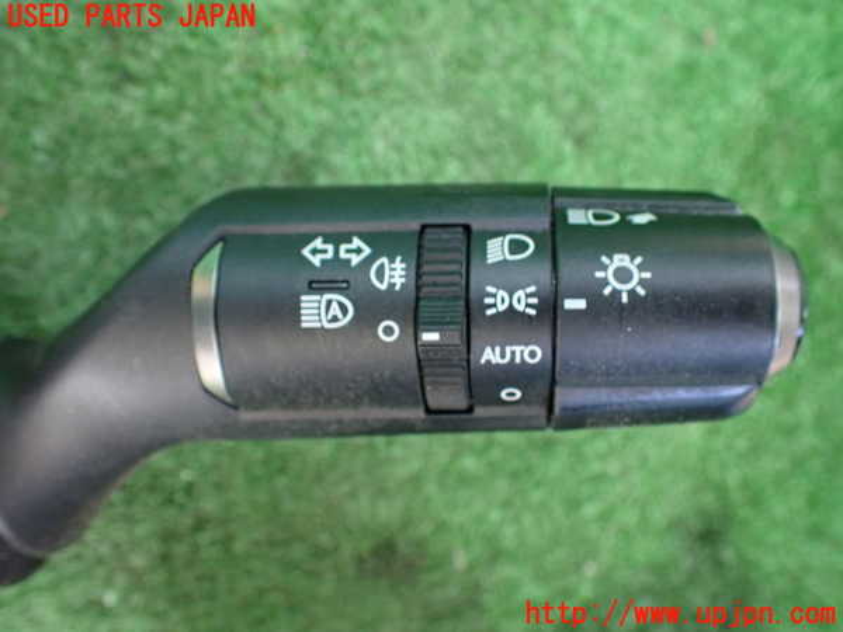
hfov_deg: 60.0
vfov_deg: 46.8
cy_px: 316
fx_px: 731
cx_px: 422
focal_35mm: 30
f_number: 2.3
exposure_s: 1/30
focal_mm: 5.4
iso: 800
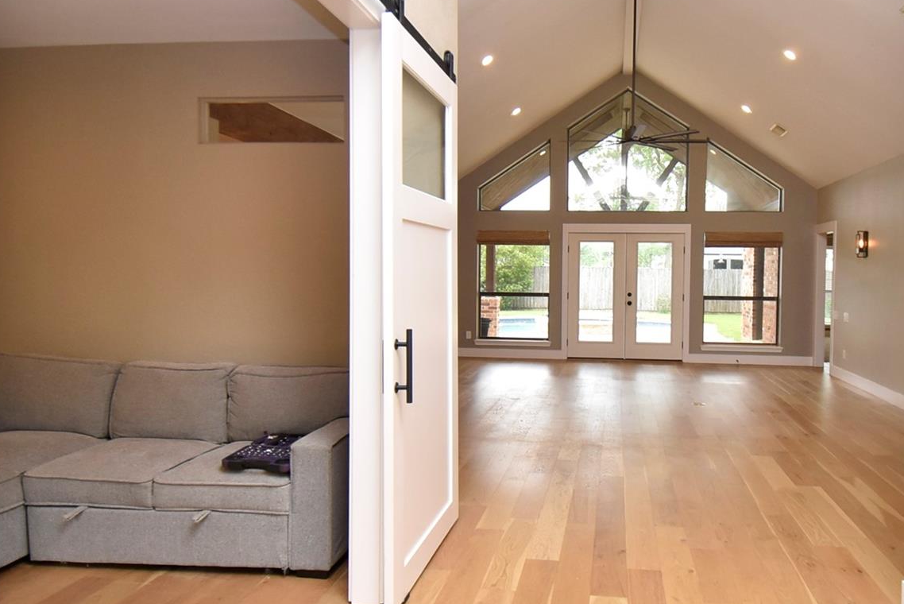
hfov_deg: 66.6
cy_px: 316
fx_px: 678
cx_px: 550
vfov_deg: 48.0
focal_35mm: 27
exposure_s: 1/160
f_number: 4.5
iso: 800
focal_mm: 10
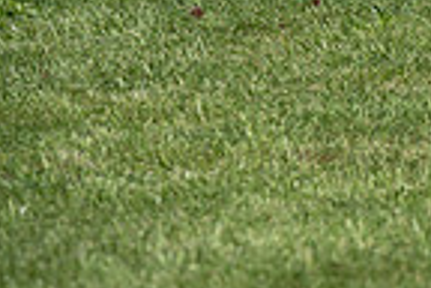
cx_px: 805
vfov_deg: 2.5
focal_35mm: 544
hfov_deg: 3.8
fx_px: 6512
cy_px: -230
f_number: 5
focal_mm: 135
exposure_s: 1/1000
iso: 200
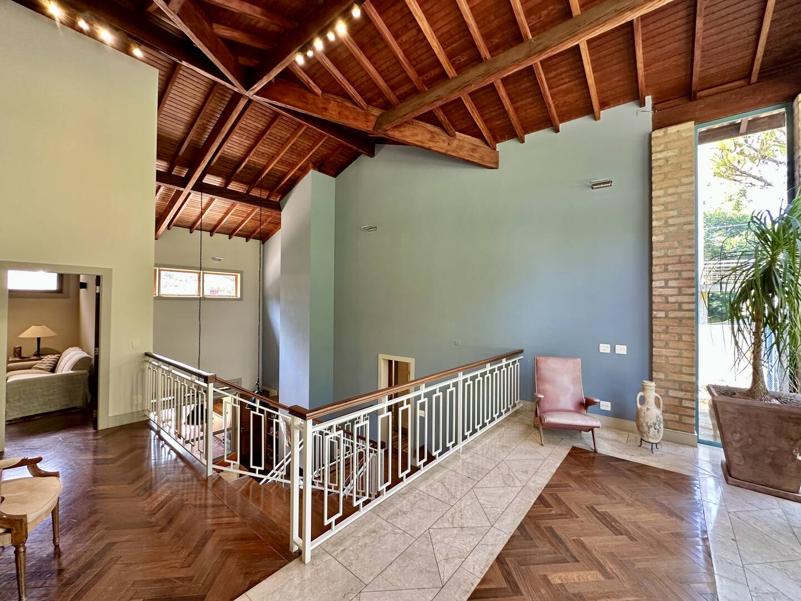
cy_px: 300
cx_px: 400
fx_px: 324
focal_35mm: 14
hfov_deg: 102.1
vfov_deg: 85.7
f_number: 2.2
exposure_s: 1/60
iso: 160
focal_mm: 2.22
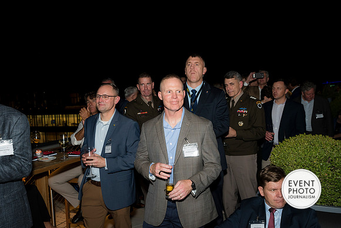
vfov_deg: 37.9
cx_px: 170
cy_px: 114
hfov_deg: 54.4
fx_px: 332
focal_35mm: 35
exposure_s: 1/125
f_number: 5.6
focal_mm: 35
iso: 1250
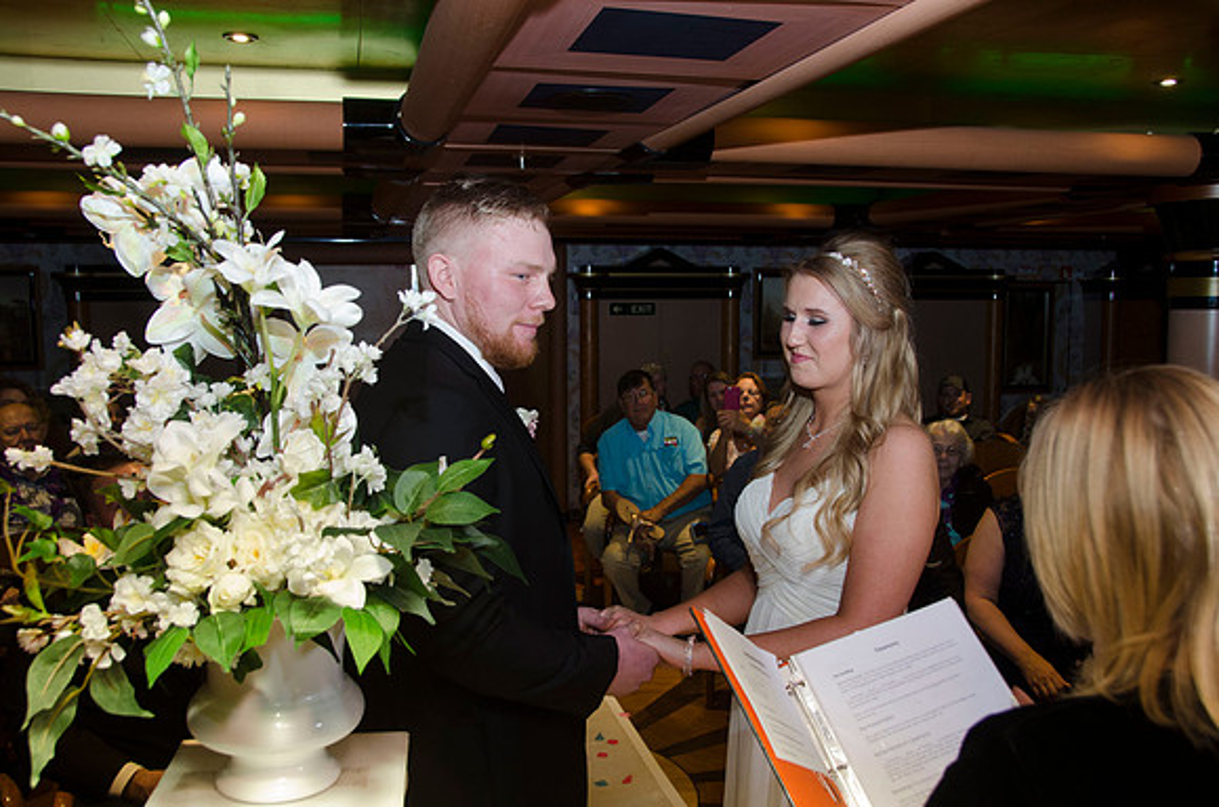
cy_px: 404
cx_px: 610
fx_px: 1115
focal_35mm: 33
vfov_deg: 39.8
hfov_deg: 57.3
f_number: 5.6
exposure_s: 1/60
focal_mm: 22
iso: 400
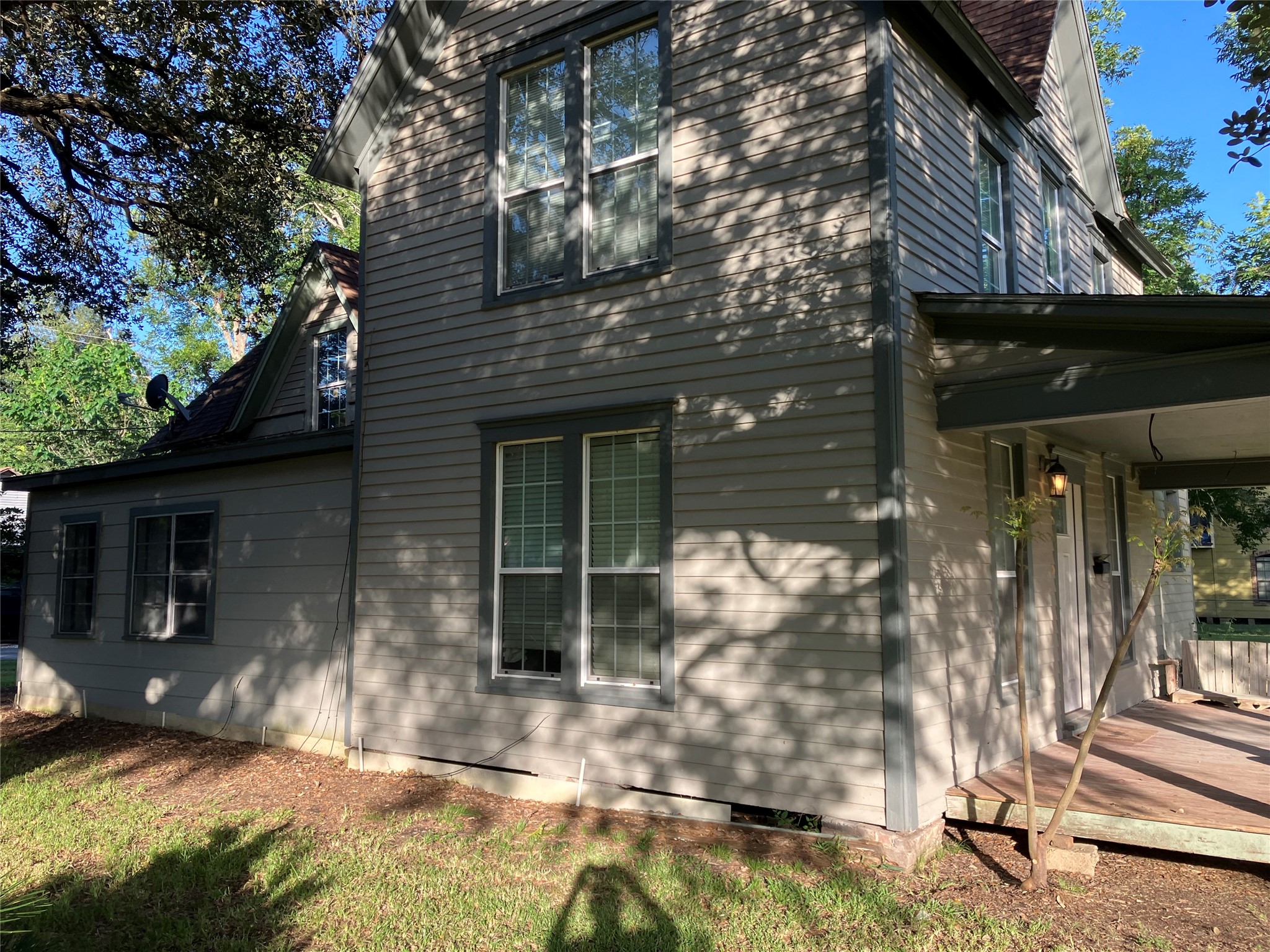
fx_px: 1027
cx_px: 635
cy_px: 476
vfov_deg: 49.7
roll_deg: -1.0
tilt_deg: +6.8
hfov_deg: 63.4
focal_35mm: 28
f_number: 1.8
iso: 32
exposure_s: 1/277
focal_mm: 3.99
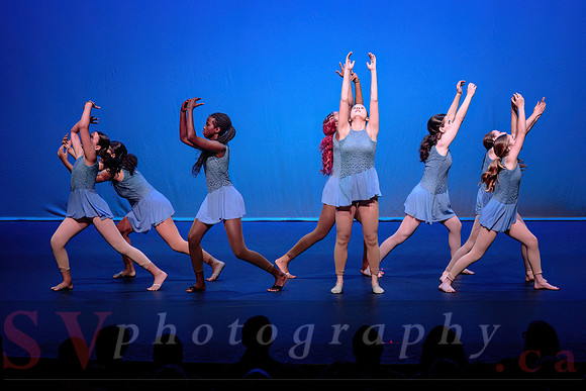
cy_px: 161
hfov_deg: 16.7
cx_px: 337
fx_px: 1993
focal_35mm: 122
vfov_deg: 11.2
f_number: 2.8
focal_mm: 102
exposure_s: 1/500
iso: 1250
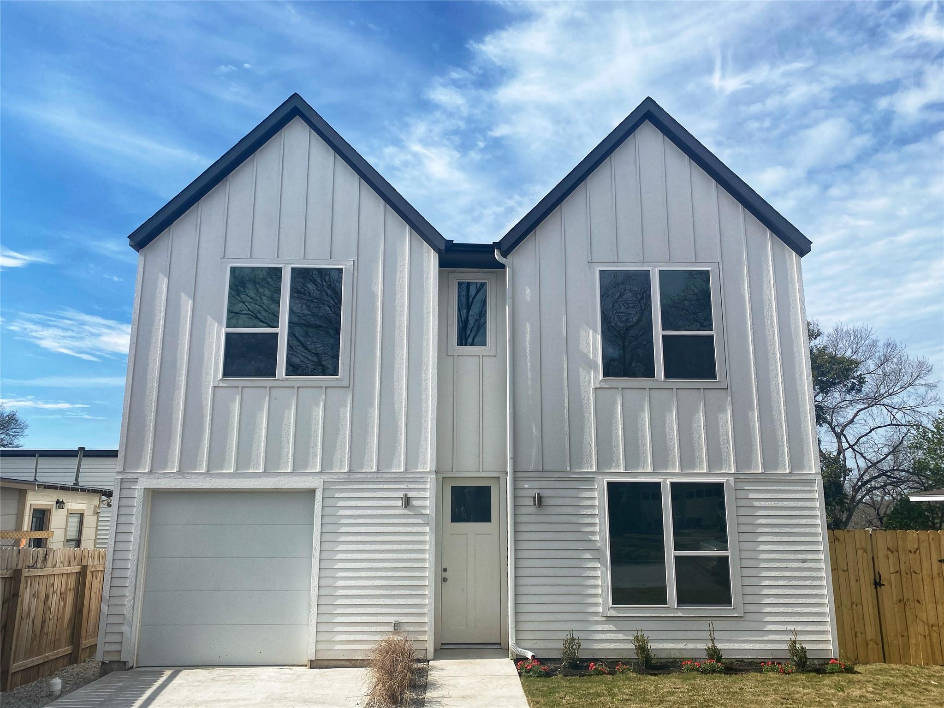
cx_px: 472
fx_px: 709
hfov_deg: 67.3
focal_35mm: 26
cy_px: 354
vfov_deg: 53.1
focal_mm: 4.25
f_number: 1.8
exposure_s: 1/4274
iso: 32
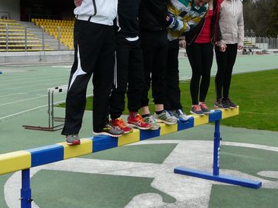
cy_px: 63
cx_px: 160
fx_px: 449
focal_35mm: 56
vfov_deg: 25.9
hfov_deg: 34.3
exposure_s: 1/200
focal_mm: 5.3
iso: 100
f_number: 5.6
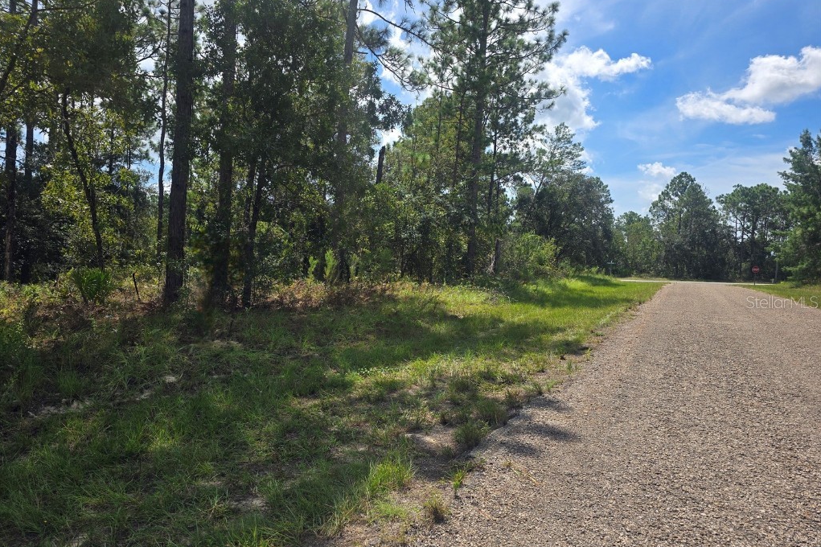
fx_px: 547
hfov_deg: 73.8
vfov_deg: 53.0
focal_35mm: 24
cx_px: 410
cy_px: 302
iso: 12
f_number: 1.7
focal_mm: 6.3
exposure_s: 1/714
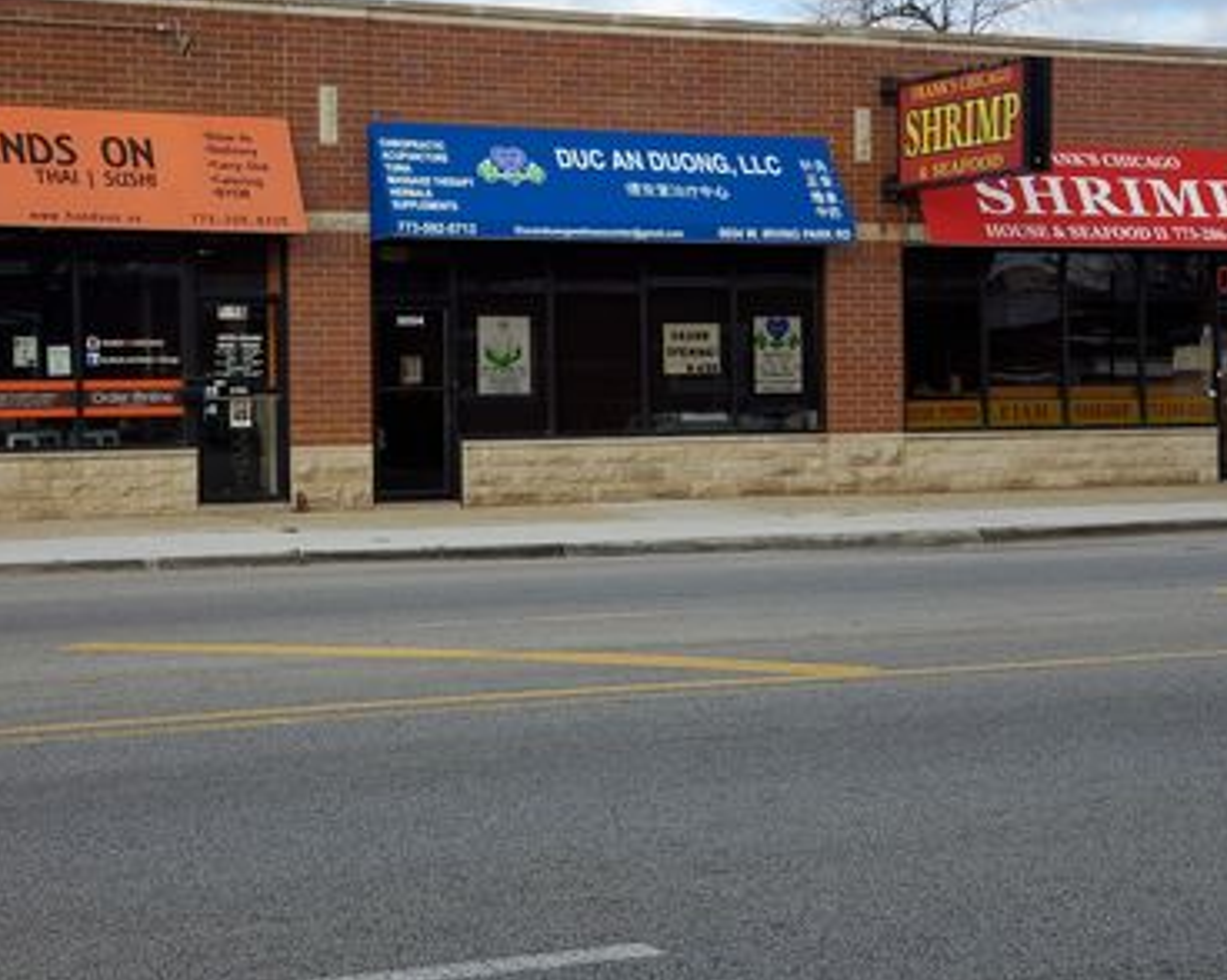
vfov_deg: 22.1
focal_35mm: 69
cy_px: 362
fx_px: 2504
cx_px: 503
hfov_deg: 27.5
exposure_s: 1/356
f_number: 2.4
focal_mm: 6
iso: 50
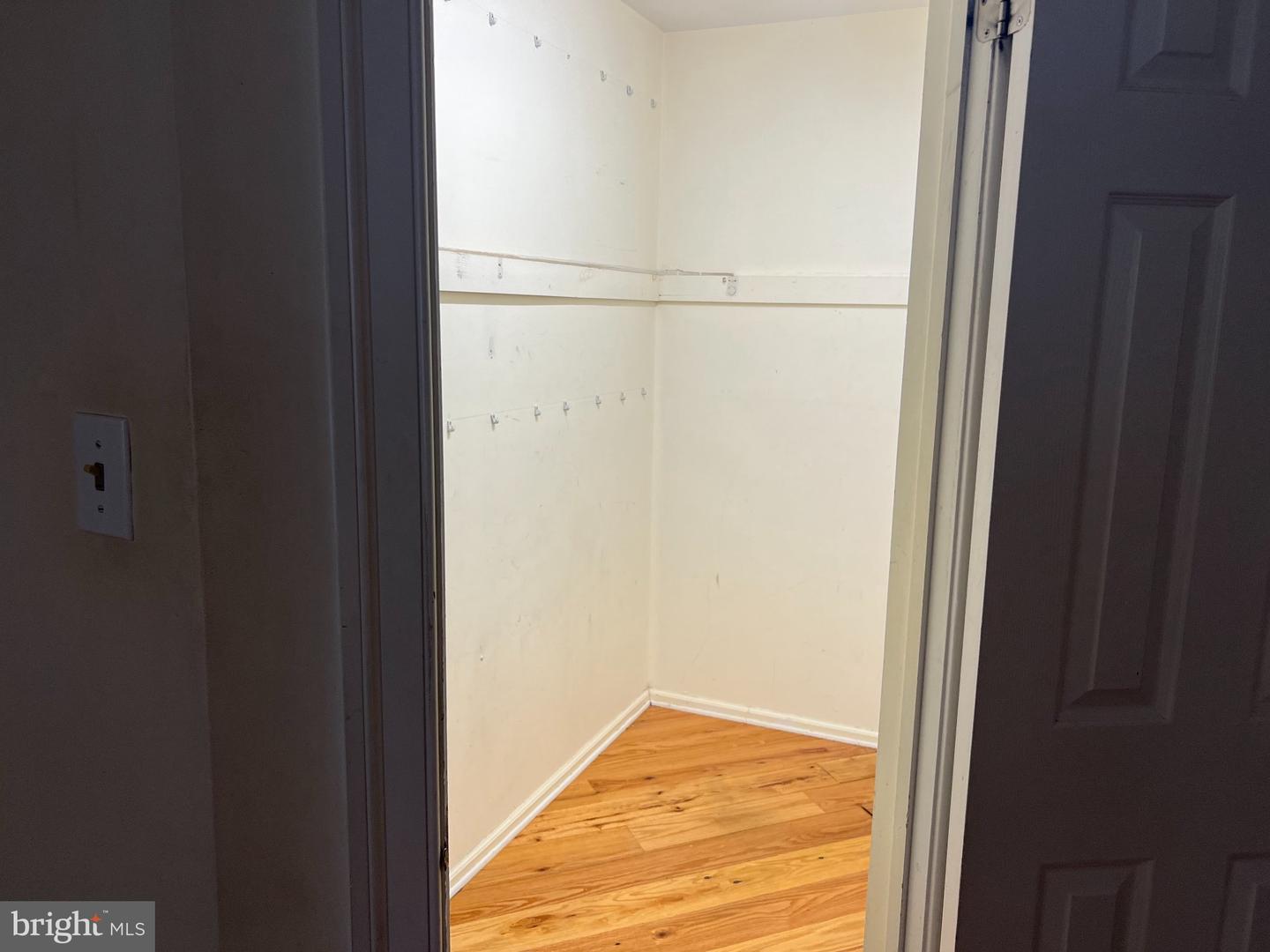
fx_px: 954
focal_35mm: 26
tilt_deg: -8.8
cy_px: 476
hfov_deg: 67.3
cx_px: 635
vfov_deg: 53.1
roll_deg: -1.7
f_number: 1.5
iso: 80
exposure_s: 1/120
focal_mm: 5.7
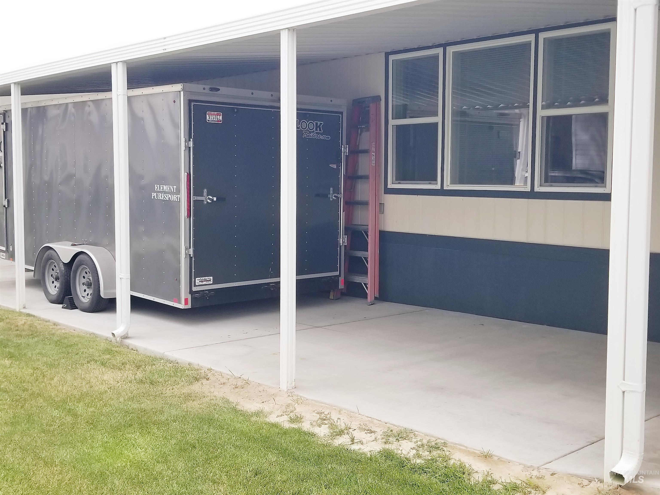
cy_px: 248
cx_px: 330
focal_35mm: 26
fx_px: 496
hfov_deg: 67.3
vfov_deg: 53.1
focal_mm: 4.3
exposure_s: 1/692
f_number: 1.7
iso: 50
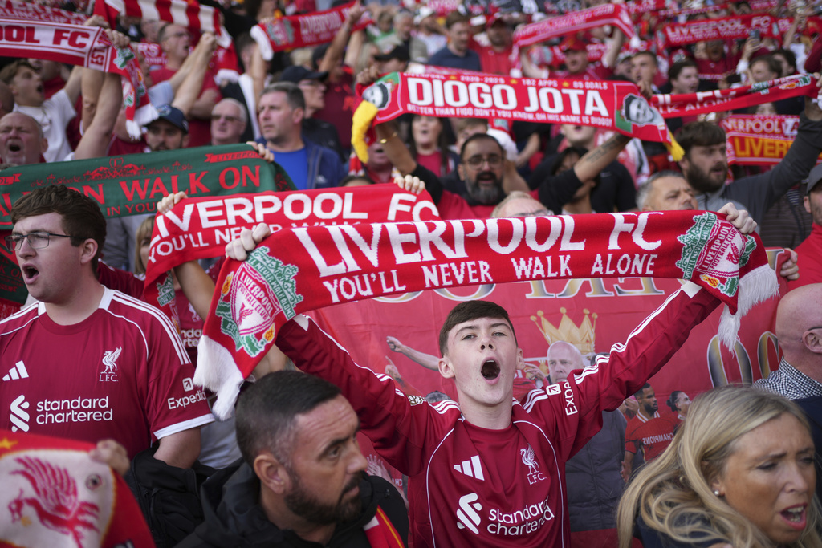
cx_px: 411
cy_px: 274
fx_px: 799
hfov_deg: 54.4
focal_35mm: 35
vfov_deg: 37.9
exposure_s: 1/800
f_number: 1.8
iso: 100
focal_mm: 35
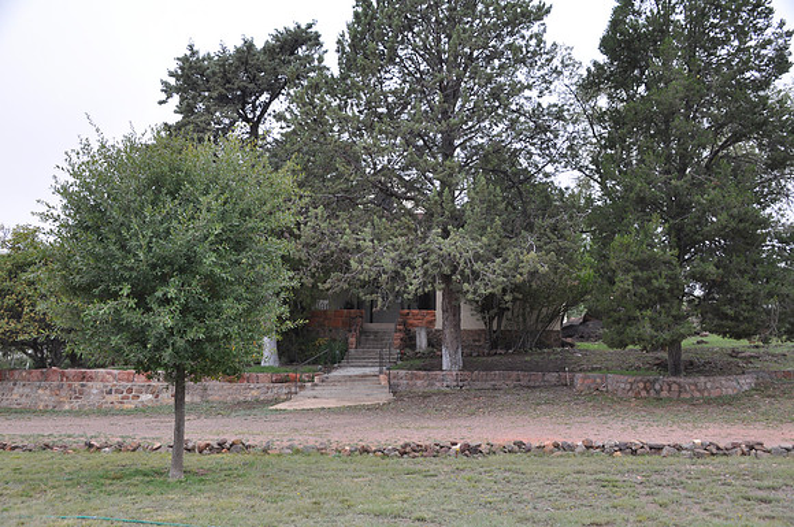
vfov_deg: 34.1
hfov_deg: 49.6
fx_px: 859
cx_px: 397
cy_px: 264
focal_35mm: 39
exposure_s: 1/50
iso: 200
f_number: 7.1
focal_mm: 26
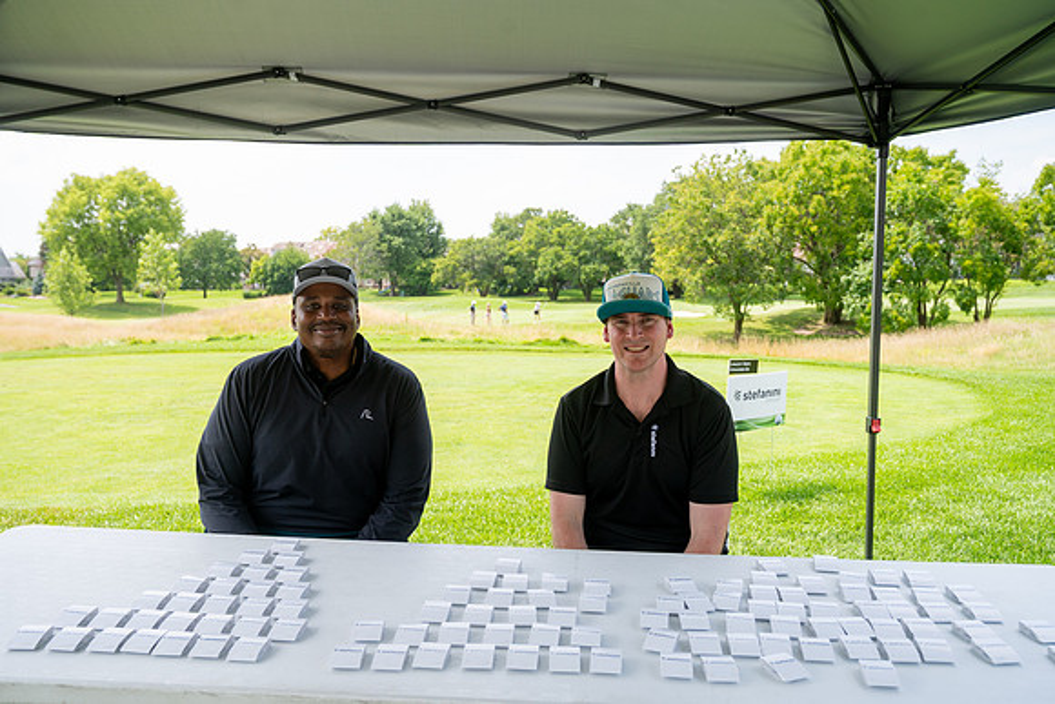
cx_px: 528
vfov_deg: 41.1
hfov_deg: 58.6
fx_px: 940
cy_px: 352
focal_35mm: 32
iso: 250
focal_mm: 32
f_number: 5
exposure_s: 1/640
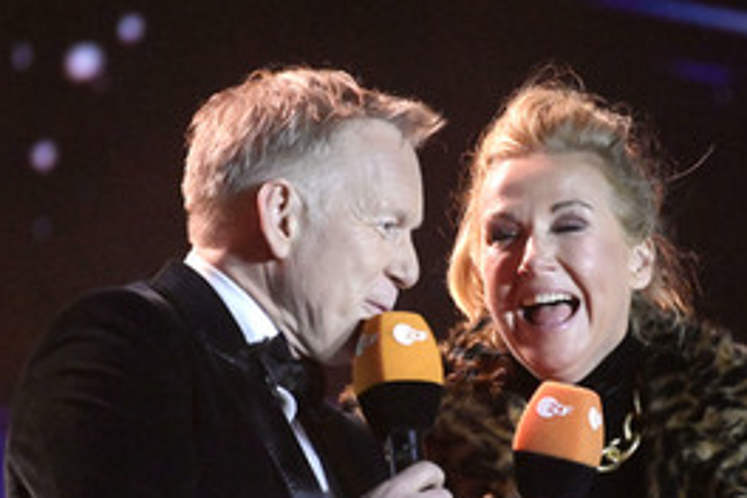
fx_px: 17719
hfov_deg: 2.4
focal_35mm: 854
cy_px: 419
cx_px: 423
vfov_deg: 1.6
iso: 12800
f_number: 5.6
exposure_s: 1/800
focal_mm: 500
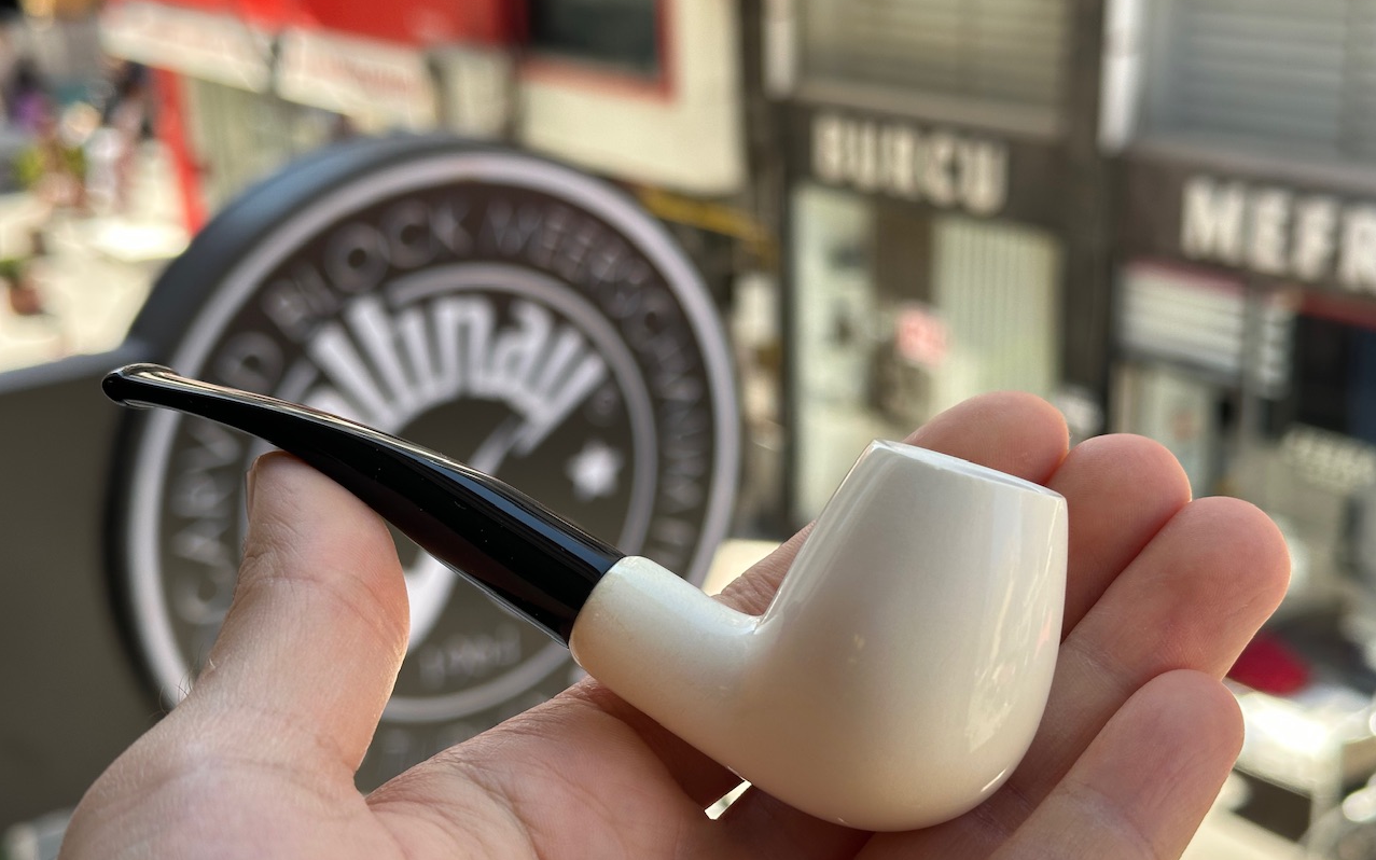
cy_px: 501
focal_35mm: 51
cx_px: 687
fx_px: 1912
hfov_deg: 39.6
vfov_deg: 25.3
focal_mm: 6.86
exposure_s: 1/513
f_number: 1.78
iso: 64
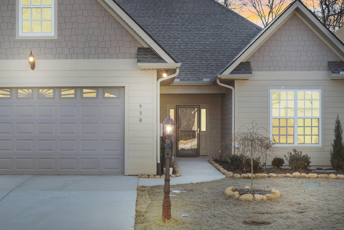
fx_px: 564
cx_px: 136
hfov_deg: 33.8
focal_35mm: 59
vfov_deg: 23.0
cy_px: 124
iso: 250
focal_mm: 20
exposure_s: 1/320
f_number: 9
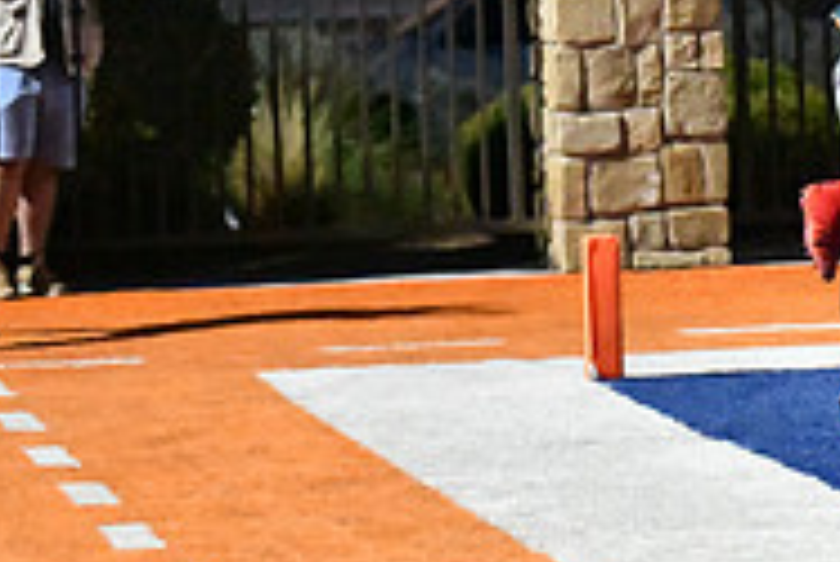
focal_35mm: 254
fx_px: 5931
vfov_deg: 5.4
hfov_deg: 8.0
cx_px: 1024
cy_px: 92
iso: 25600
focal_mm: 82
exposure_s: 1/3200
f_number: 2.8
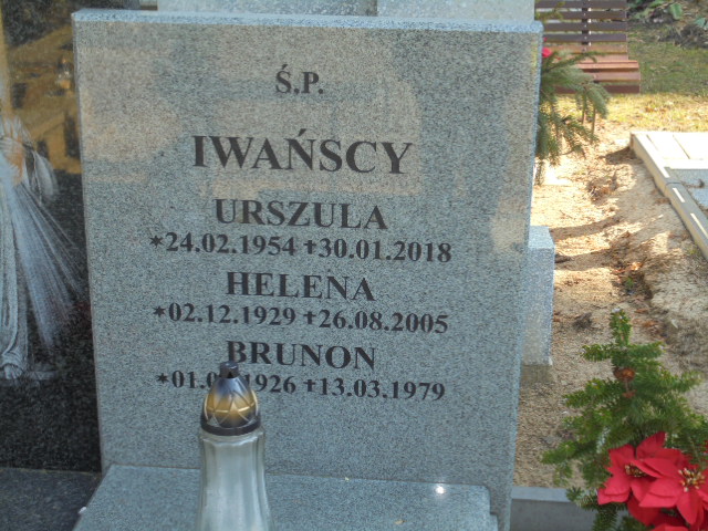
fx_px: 1145
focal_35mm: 56
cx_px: 354
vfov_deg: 26.1
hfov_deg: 34.3
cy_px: 266
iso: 100
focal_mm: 10.1
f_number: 5.2
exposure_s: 1/60
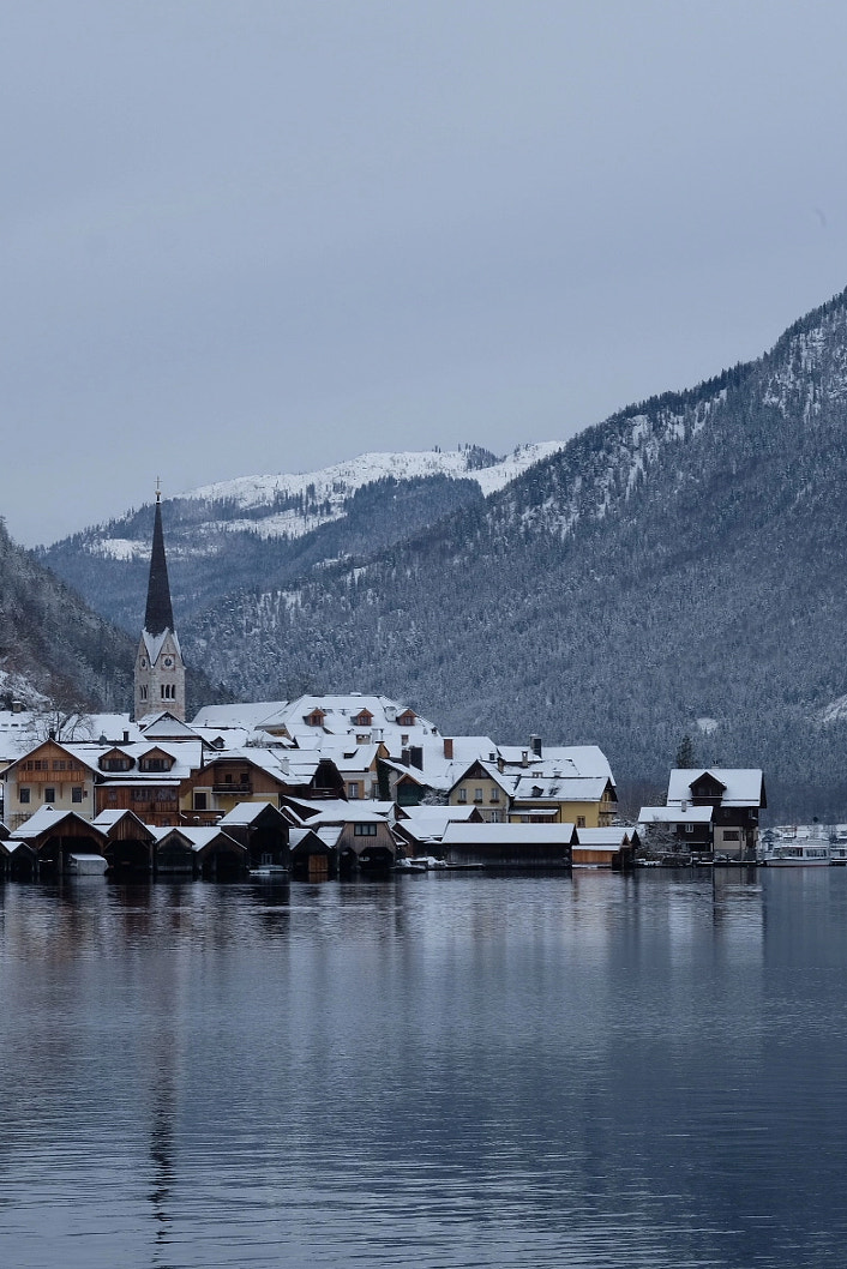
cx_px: 211
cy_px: 639
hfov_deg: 10.8
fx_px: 4479
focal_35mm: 127
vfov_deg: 16.1
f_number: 14
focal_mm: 56
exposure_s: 1/90
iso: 200
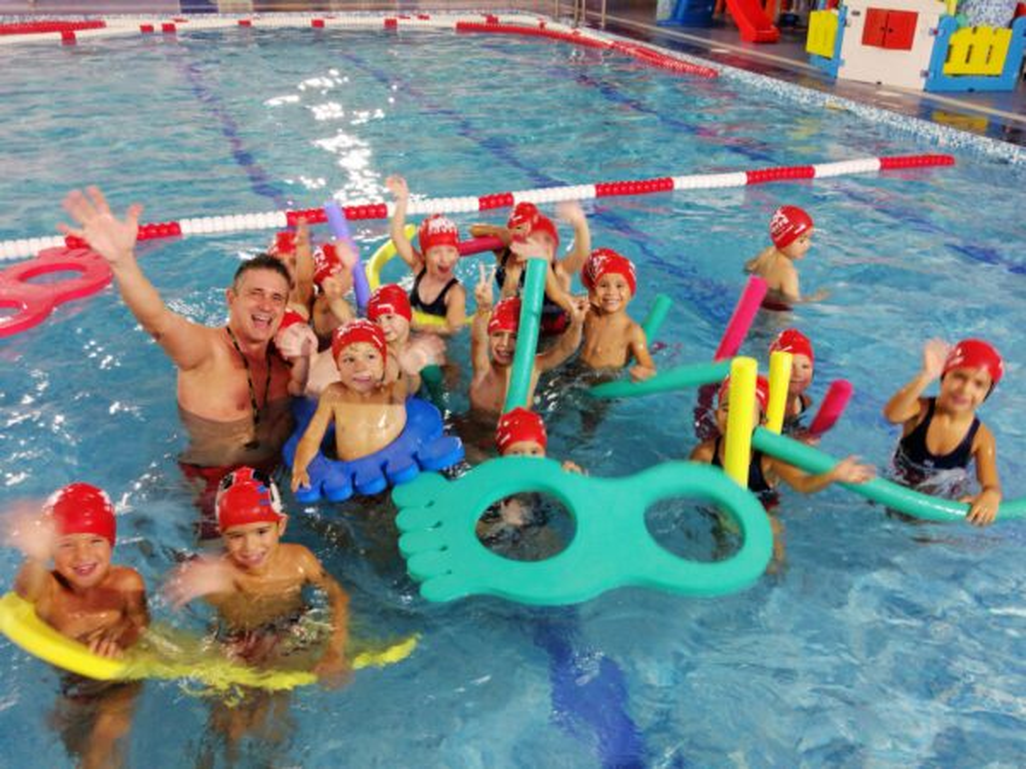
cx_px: 513
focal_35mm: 32
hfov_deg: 56.8
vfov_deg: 44.2
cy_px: 384
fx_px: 948
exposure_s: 1/33.3
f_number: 1.8
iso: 200
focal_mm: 3.95
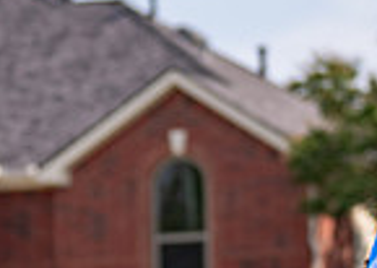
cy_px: 602
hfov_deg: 4.2
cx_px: -48
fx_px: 5098
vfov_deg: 3.0
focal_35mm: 477
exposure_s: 1/2000
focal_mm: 79
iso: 160
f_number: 2.8
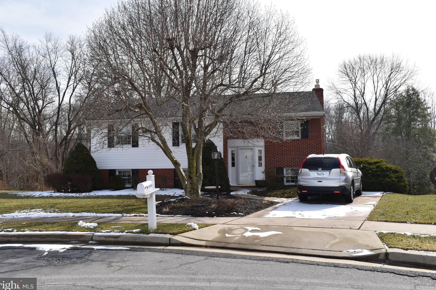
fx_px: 394
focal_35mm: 33
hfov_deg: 57.9
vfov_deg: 40.5
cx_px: 213
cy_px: 144
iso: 100
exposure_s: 1/200
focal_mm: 21
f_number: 11
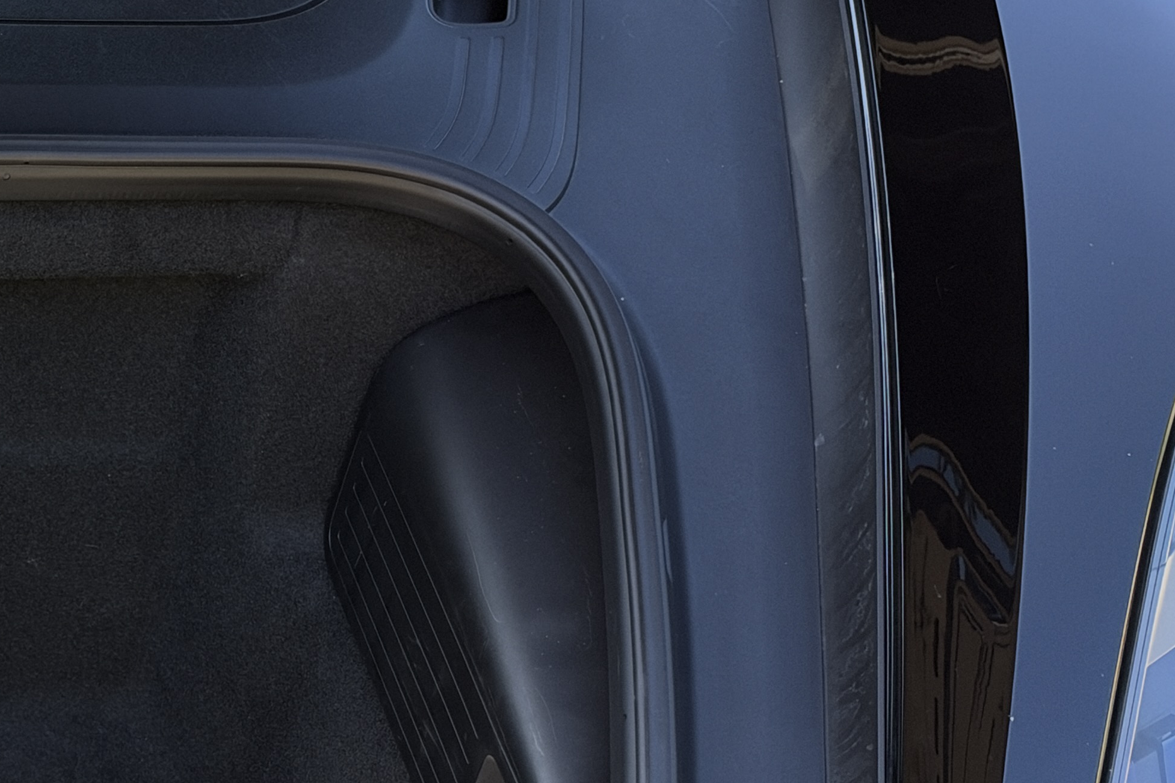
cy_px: 496
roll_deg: -1.6
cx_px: -389
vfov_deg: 18.6
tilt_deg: -38.6
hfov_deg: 24.0
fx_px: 2382
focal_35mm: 73
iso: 100
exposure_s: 1/636
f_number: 1.48
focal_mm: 6.93
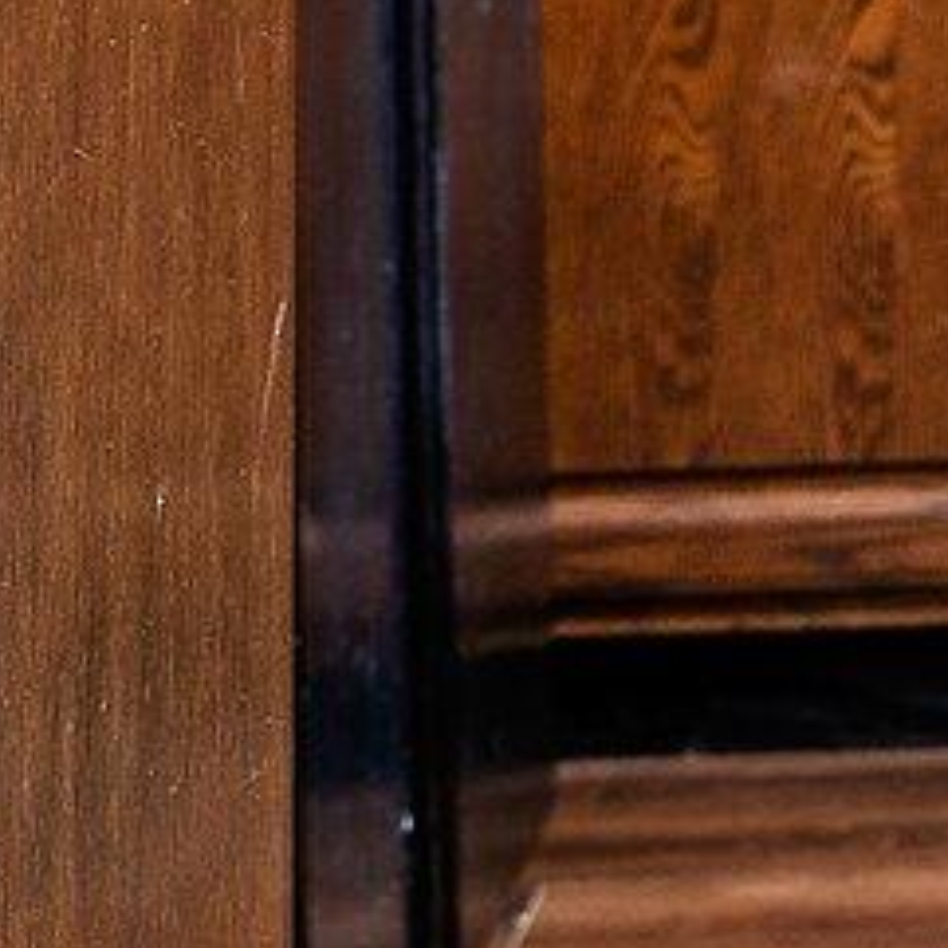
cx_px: 2557
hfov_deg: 7.6
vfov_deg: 7.9
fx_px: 6476
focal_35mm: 209
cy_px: -1170
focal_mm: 29
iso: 320
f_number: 7.1
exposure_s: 1/2
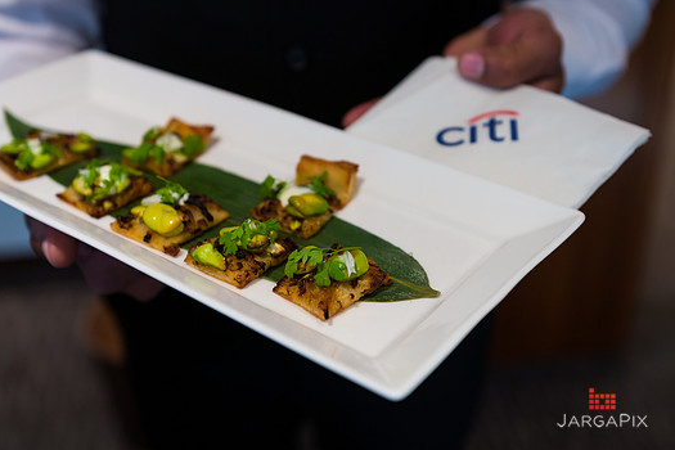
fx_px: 994
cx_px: 307
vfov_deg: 25.5
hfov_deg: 37.5
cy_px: 207
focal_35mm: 53
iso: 640
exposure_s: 1/200
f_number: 4
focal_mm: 48
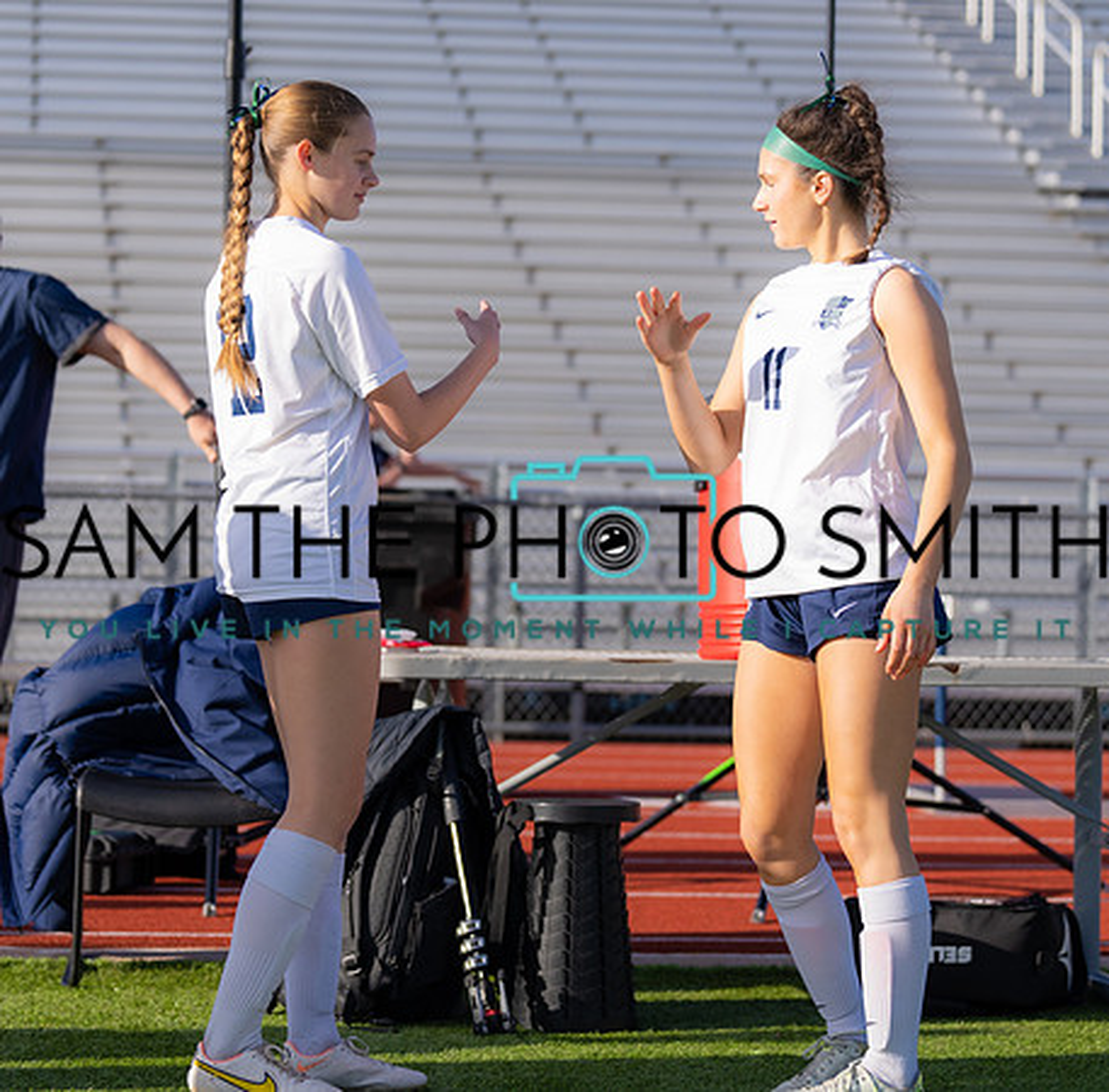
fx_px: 3686
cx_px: 444
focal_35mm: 102
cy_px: 460
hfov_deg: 17.1
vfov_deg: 16.8
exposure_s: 1/2500
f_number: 2.8
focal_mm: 70
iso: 200
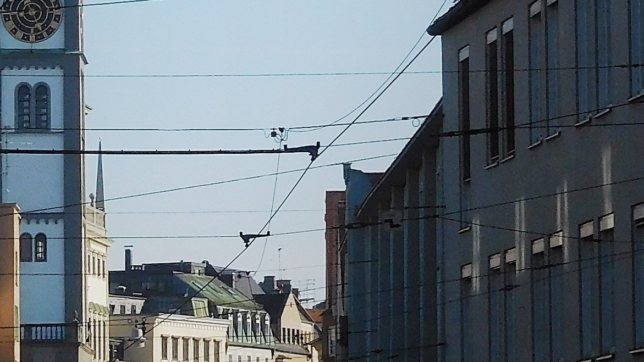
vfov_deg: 4.0
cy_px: 45
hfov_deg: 7.2
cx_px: 26
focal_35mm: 300
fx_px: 5123
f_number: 4.5
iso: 125
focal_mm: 12.5
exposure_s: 1/800
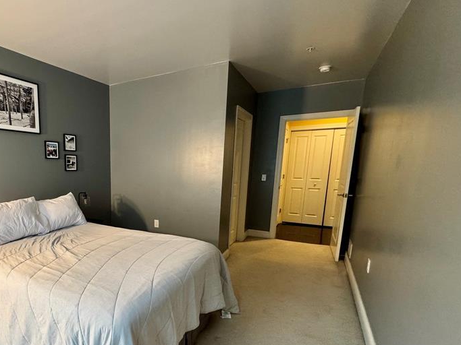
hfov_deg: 74.1
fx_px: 280
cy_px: 215
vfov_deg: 62.6
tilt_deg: -10.3
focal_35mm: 21
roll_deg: +0.3
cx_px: 123
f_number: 2.2
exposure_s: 1/60
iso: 250
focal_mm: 2.22
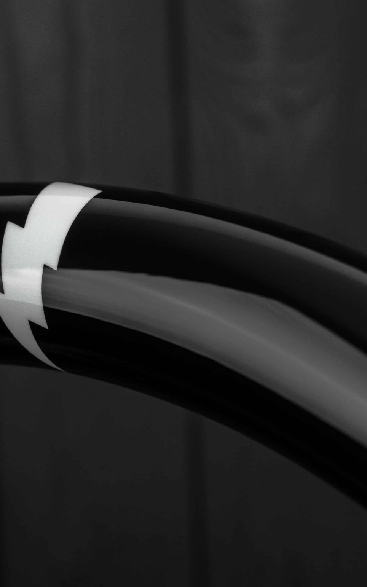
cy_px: 280
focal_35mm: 89
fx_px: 1422
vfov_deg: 23.3
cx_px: 57
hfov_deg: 14.6
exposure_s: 1/125
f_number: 6.3
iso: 500
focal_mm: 35
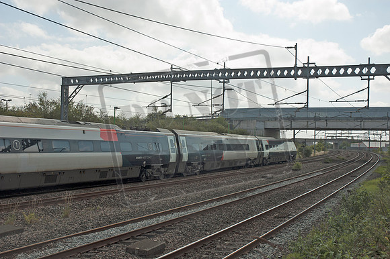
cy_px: 130
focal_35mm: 46
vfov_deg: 28.9
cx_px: 195
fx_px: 503
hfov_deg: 42.3
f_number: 9
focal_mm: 31
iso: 200
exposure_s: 1/320
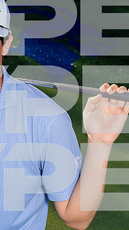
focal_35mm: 96
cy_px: 102
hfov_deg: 12.5
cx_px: 4
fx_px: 585
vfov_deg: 22.2
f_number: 7.1
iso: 250
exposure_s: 1/250
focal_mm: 50
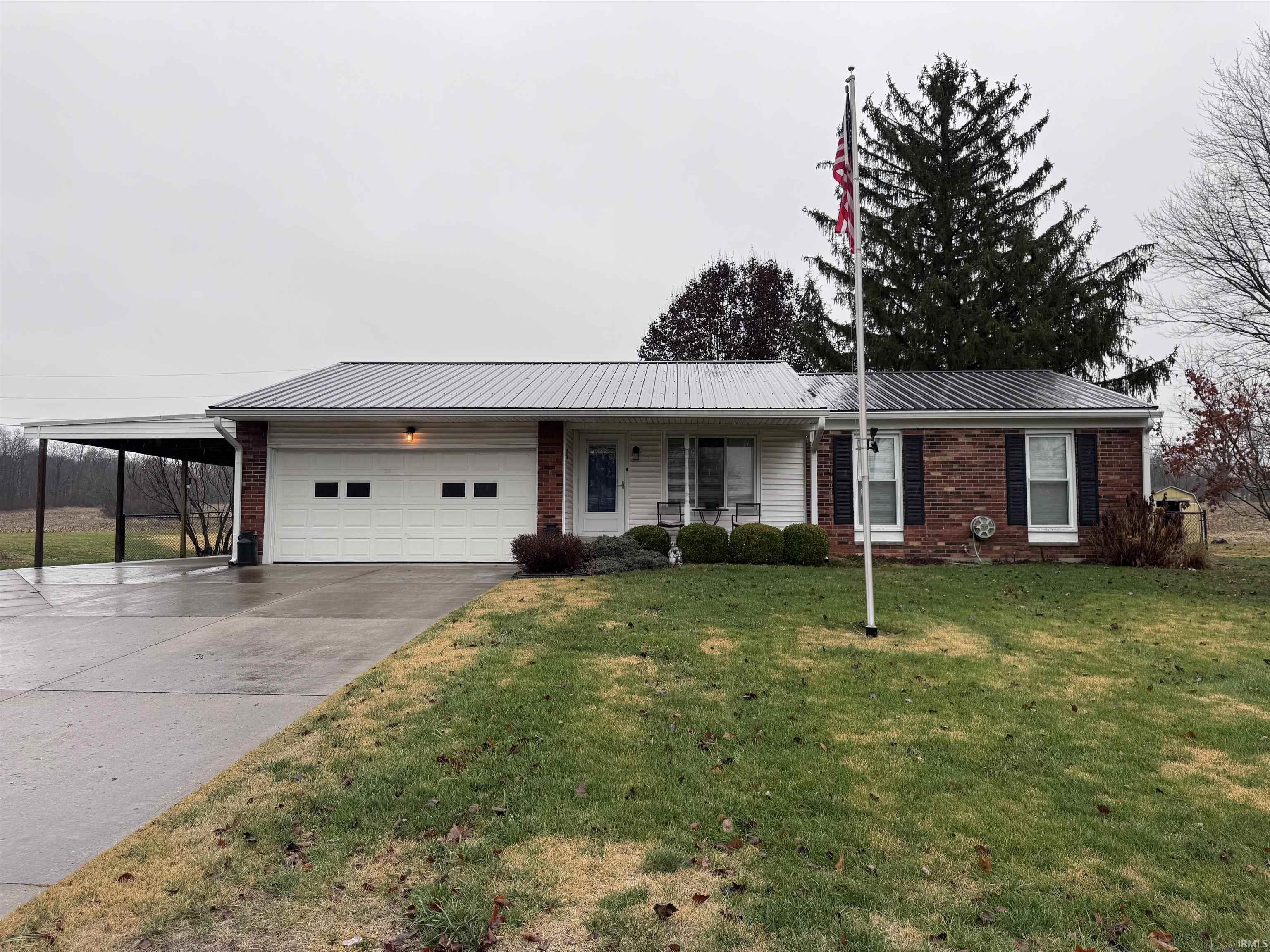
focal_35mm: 24
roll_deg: -0.8
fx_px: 881
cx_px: 635
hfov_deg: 71.6
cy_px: 476
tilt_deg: +3.2
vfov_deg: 56.8
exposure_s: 1/326
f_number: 1.78
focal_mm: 6.76
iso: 80
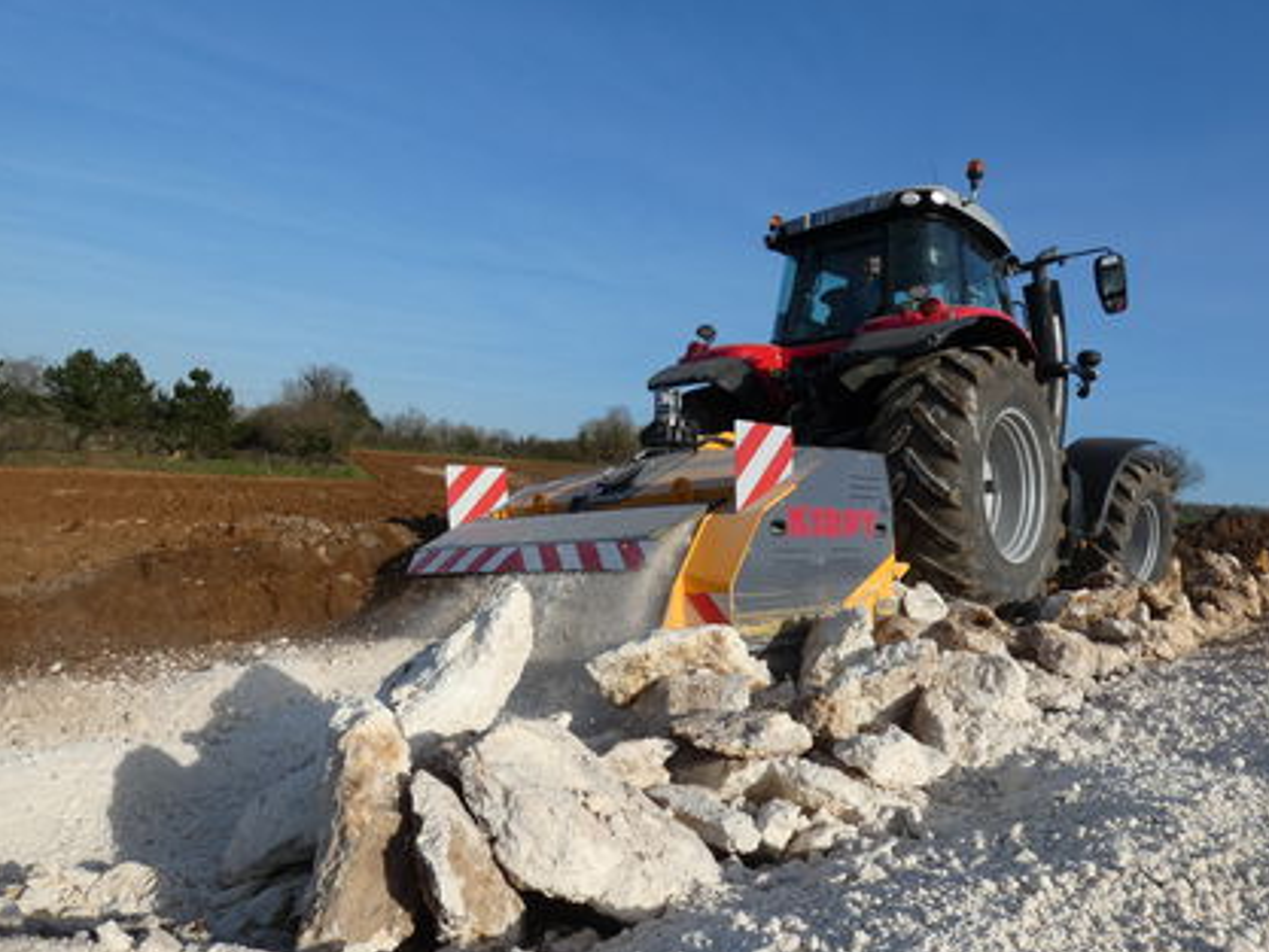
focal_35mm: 24
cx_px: 749
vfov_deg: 56.7
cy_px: 534
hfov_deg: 71.0
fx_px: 880
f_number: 4
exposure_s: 1/1000
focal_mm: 3.6
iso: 80
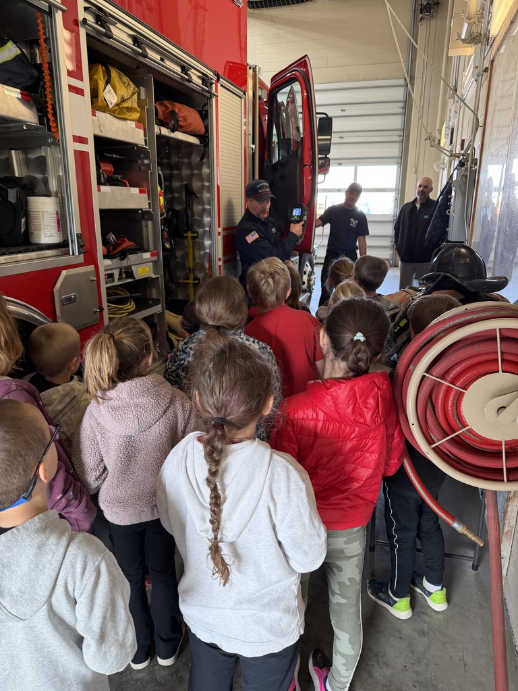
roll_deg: -1.3
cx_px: 259
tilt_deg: -14.7
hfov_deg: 56.8
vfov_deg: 71.6
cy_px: 346
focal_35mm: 24
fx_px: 479
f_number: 1.78
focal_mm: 6.76
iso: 200
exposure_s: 1/74
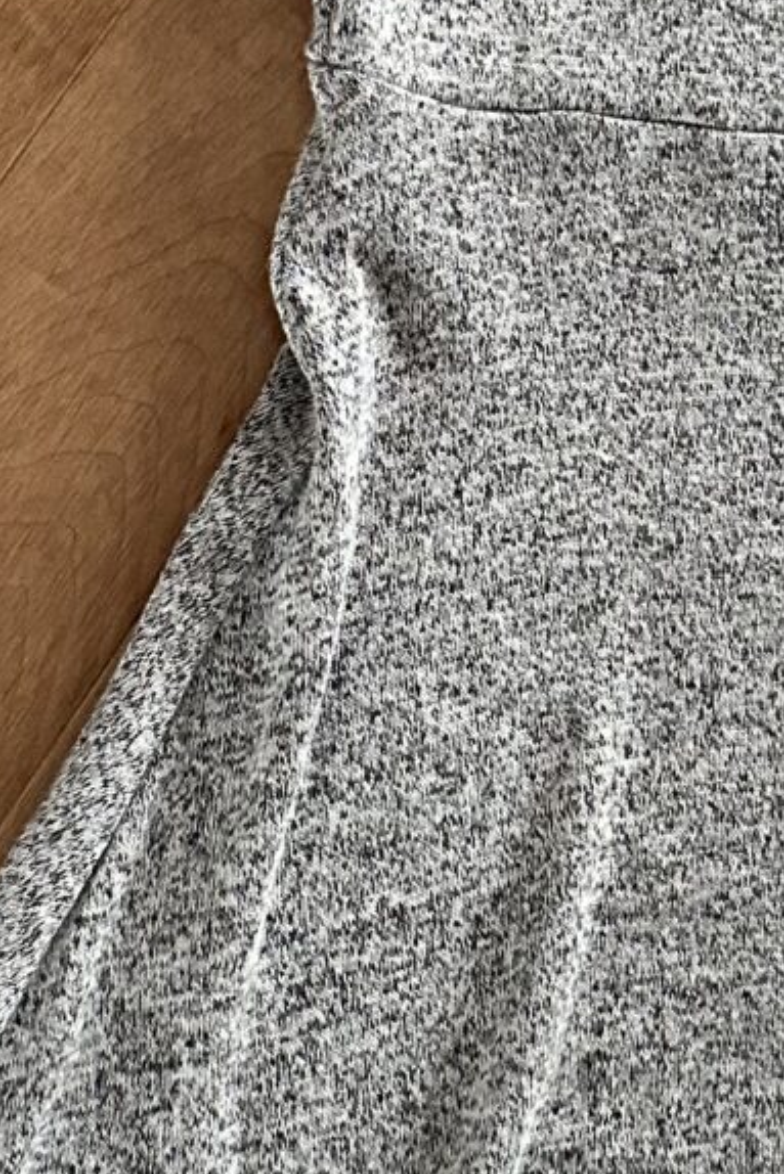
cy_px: 233
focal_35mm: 89
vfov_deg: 22.5
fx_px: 2905
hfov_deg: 15.3
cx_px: 639
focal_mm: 6.86
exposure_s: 1/60
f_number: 1.78
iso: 640
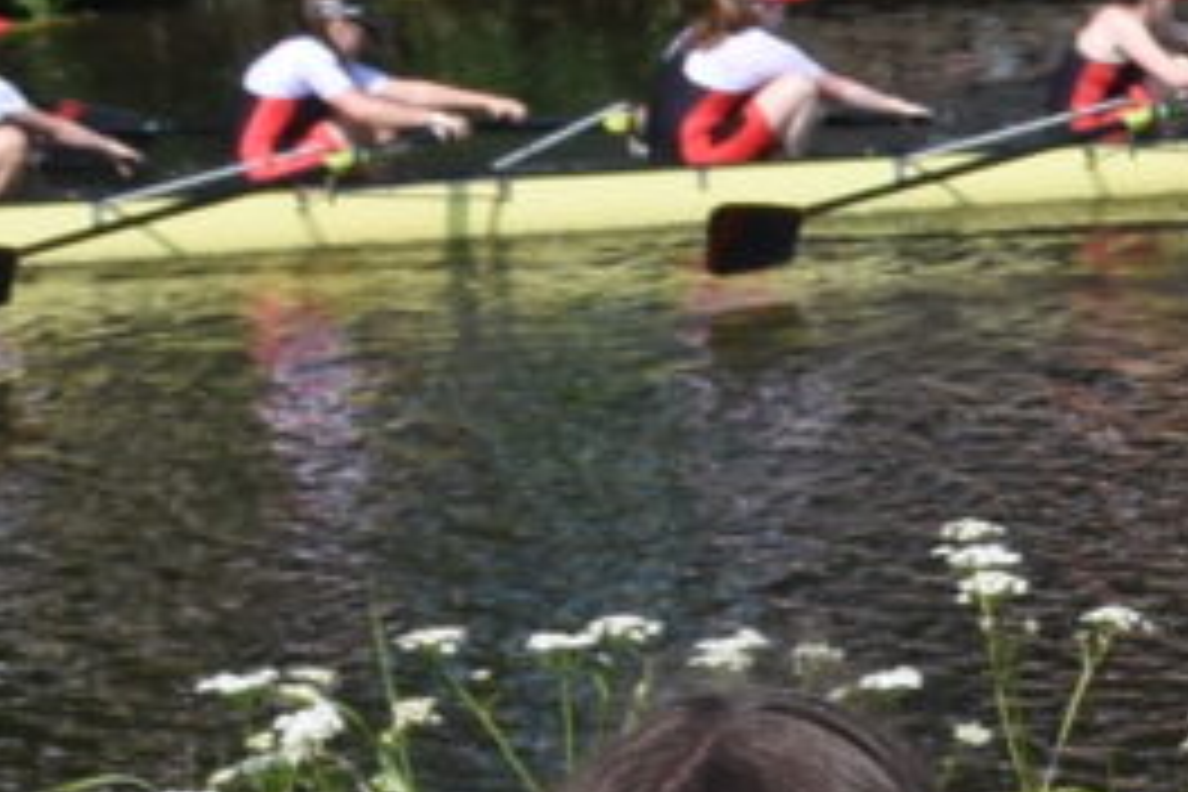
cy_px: 259
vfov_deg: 3.7
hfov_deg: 5.3
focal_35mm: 373
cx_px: 3303
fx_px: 12308
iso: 500
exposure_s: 1/800
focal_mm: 32
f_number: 10
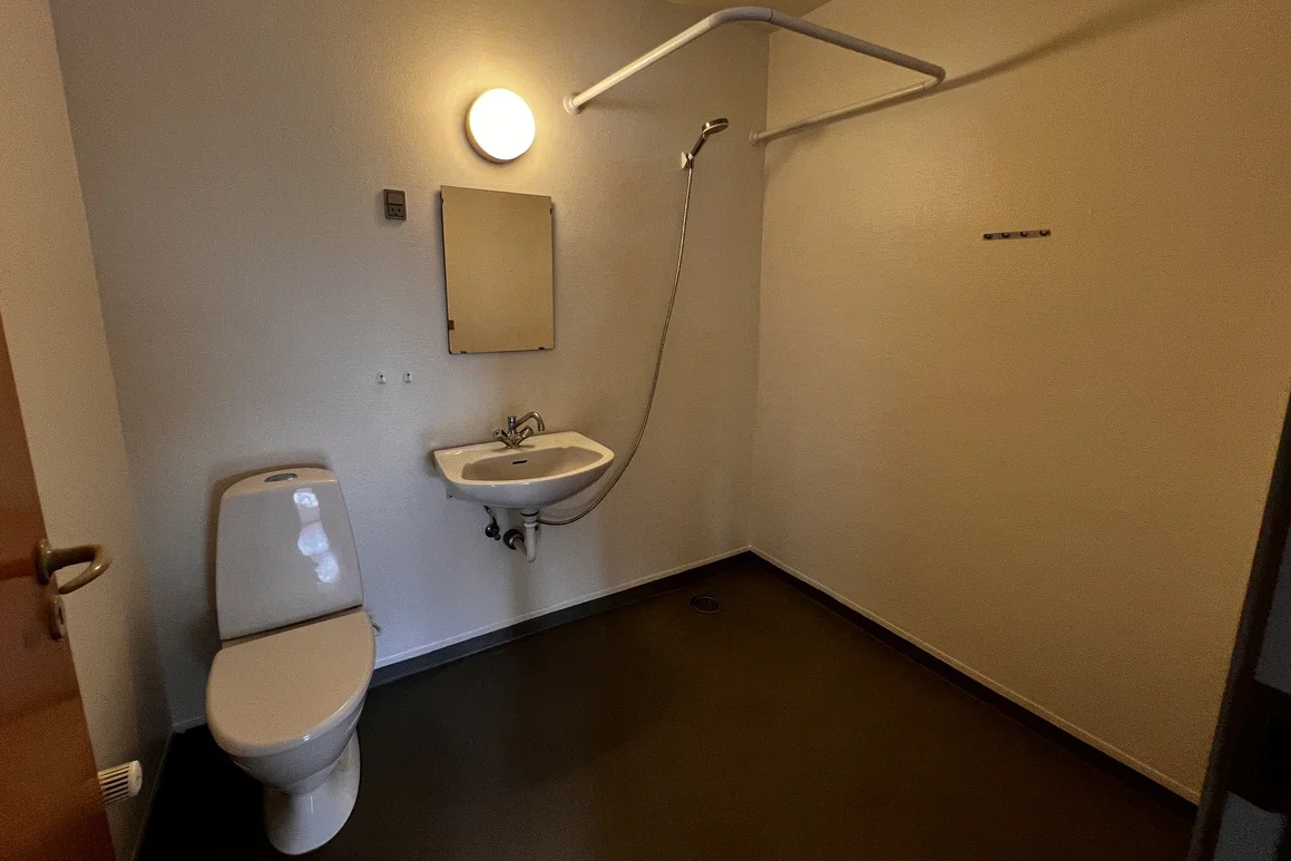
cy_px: 389
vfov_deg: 81.0
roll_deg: -0.1
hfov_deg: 104.2
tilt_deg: -10.2
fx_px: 502
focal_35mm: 14
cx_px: 639
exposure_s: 1/50
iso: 250
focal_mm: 1.57
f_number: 1.8
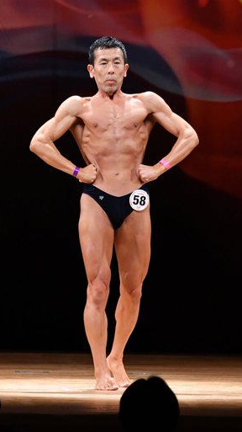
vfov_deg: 6.1
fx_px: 4067
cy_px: 216
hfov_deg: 3.4
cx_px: 86
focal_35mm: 356
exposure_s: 1/400
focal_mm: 150
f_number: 5.6
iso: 4000
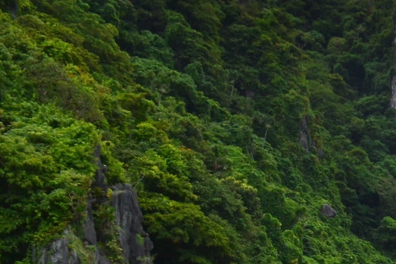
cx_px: 734
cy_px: 393
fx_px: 1133
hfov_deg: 16.3
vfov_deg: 12.6
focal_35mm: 103
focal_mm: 18
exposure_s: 1/400
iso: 400
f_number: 11
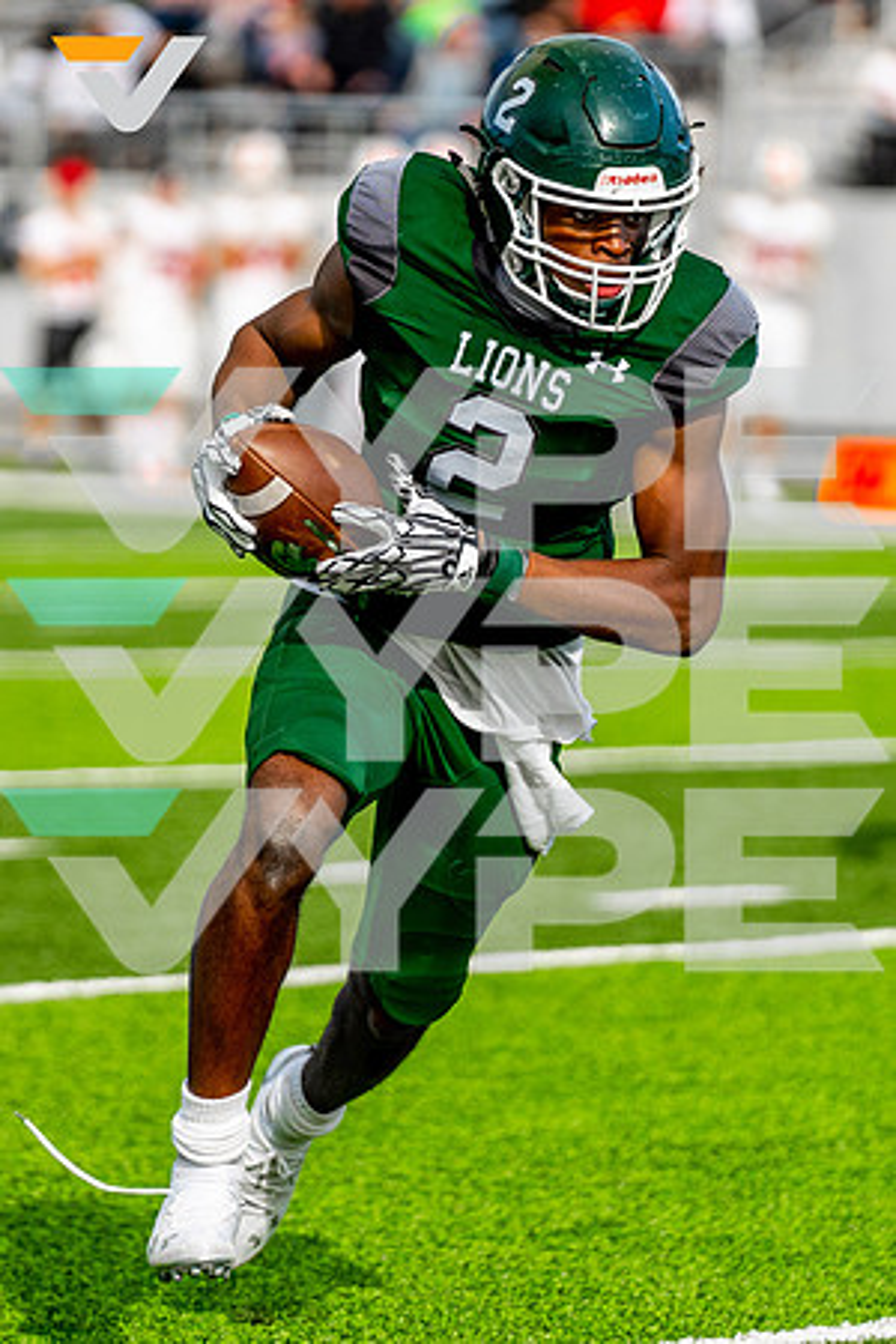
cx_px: 380
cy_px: 564
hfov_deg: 3.8
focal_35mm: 363
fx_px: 13544
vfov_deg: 5.7
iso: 400
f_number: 2.8
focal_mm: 192
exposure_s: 1/2000
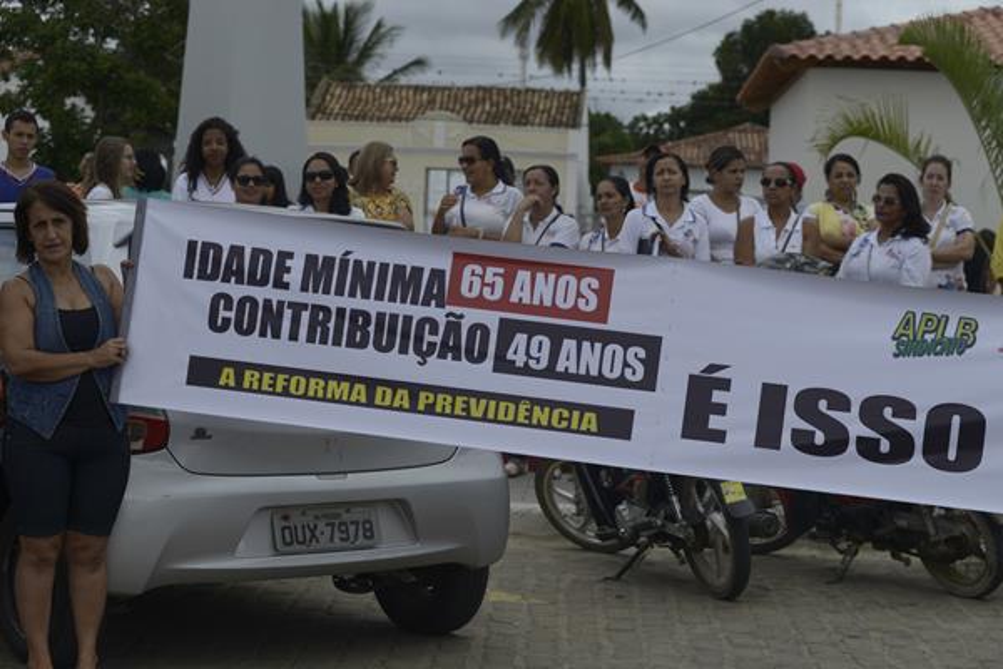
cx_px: 502
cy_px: 334
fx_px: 2229
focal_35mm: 80
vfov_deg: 17.1
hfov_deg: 25.4
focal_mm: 80
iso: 320
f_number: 5.6
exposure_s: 1/2500
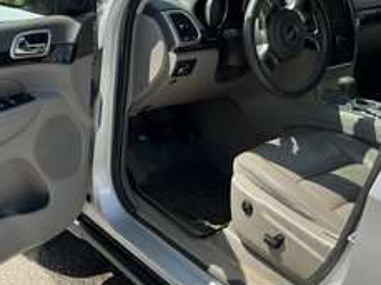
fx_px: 538
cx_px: 83
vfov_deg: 29.5
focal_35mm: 49
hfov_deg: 37.7
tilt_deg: -20.4
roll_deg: -0.7
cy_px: 115
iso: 25
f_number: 1.8
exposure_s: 1/804
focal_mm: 3
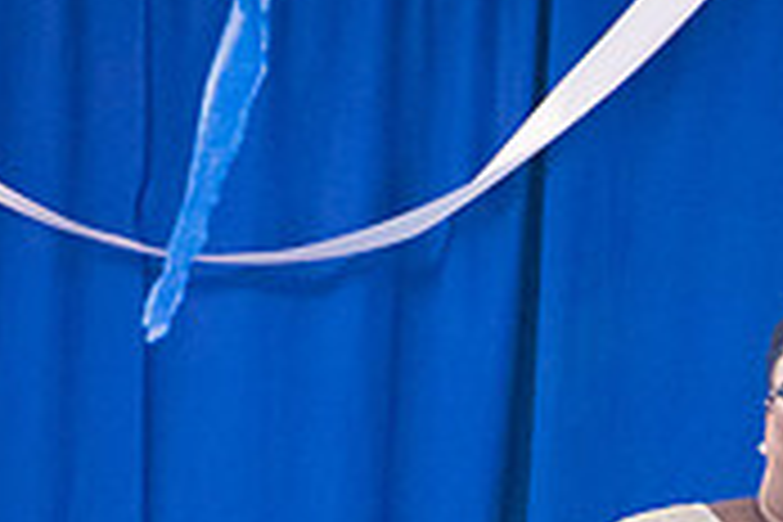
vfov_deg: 2.1
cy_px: 763
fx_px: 14463
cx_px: 1112
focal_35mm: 665
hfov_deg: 3.1
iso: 25600
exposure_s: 1/200
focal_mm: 200
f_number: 6.3
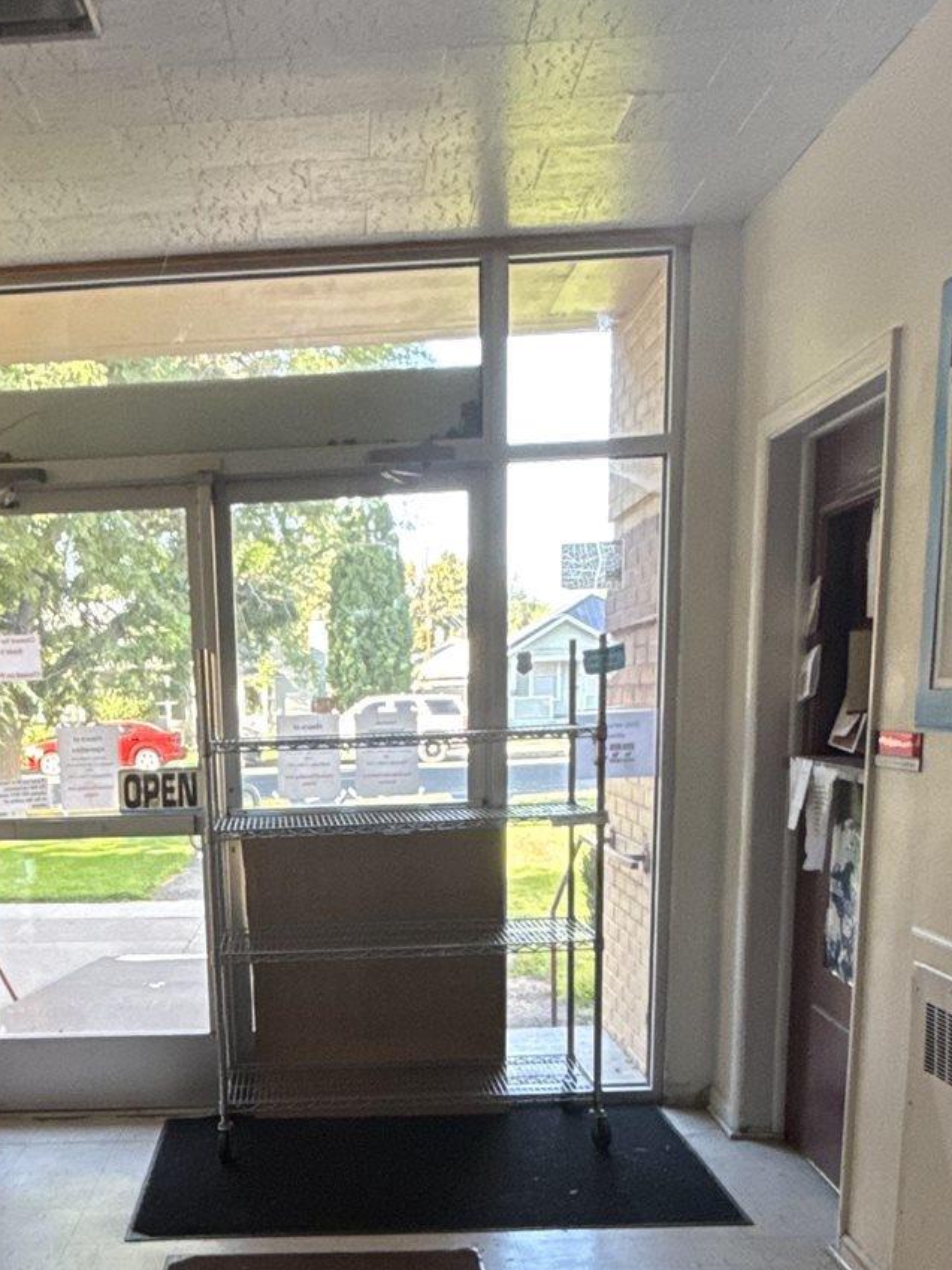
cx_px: 273
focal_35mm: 38
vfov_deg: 46.4
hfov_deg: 37.1
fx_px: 1393
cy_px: 1019
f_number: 2.2
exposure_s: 1/99
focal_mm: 2.22
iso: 160
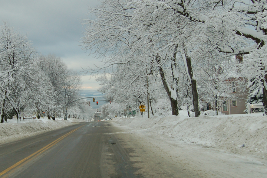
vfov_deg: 28.0
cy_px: 88
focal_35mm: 48
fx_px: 356
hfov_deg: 40.8
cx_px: 97
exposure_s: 1/125
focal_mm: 18
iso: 400
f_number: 5.6
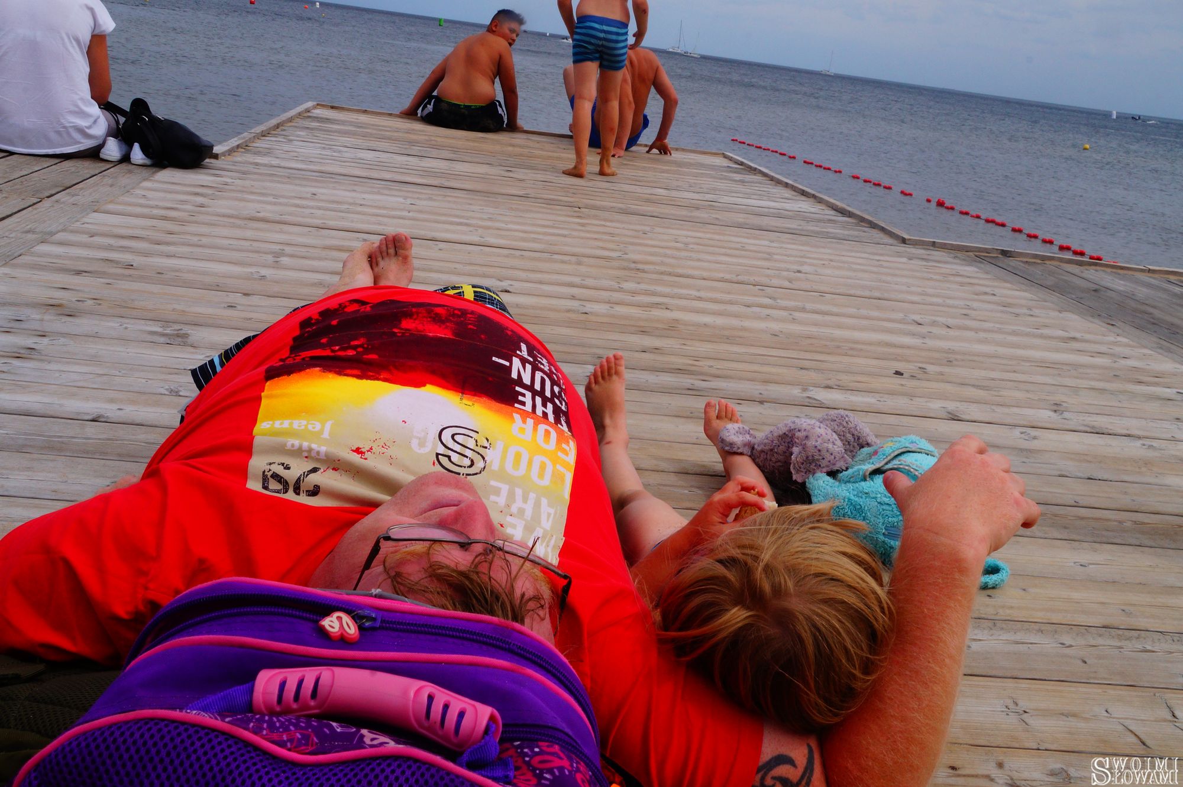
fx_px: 1182
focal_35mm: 36
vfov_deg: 36.8
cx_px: 592
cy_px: 394
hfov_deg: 53.2
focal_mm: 24
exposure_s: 1/125
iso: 250
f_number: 22
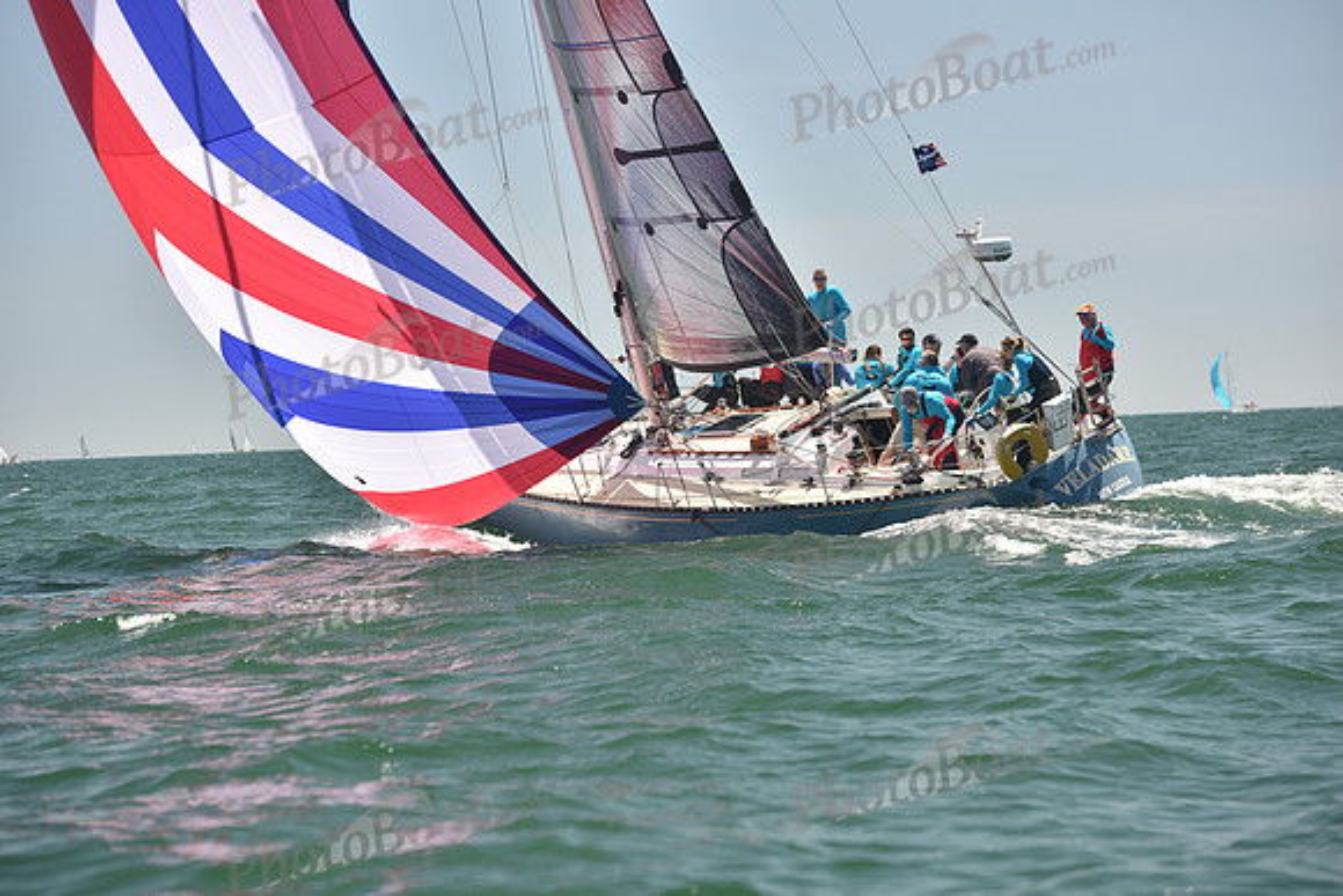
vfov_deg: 12.2
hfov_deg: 18.3
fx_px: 4179
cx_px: 672
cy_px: 448
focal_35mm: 112
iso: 250
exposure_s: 1/800
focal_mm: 112
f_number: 4.5
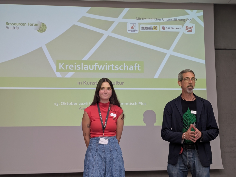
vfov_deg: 29.8
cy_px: 88
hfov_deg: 38.9
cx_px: 118
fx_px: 335
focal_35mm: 49
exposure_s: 1/120
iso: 144
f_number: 1.68
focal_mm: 6.9
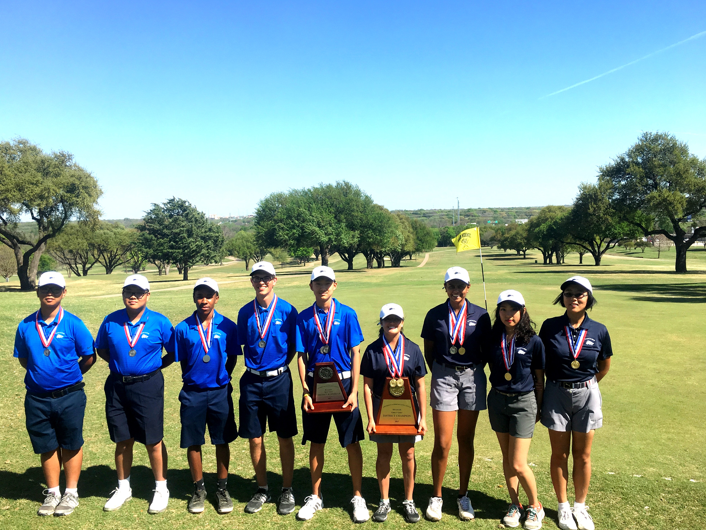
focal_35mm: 30
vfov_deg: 46.8
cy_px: 264
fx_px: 612
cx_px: 344
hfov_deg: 60.0
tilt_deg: -4.4
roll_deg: +1.5
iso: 25
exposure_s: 1/1374
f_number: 2.2
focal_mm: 4.15
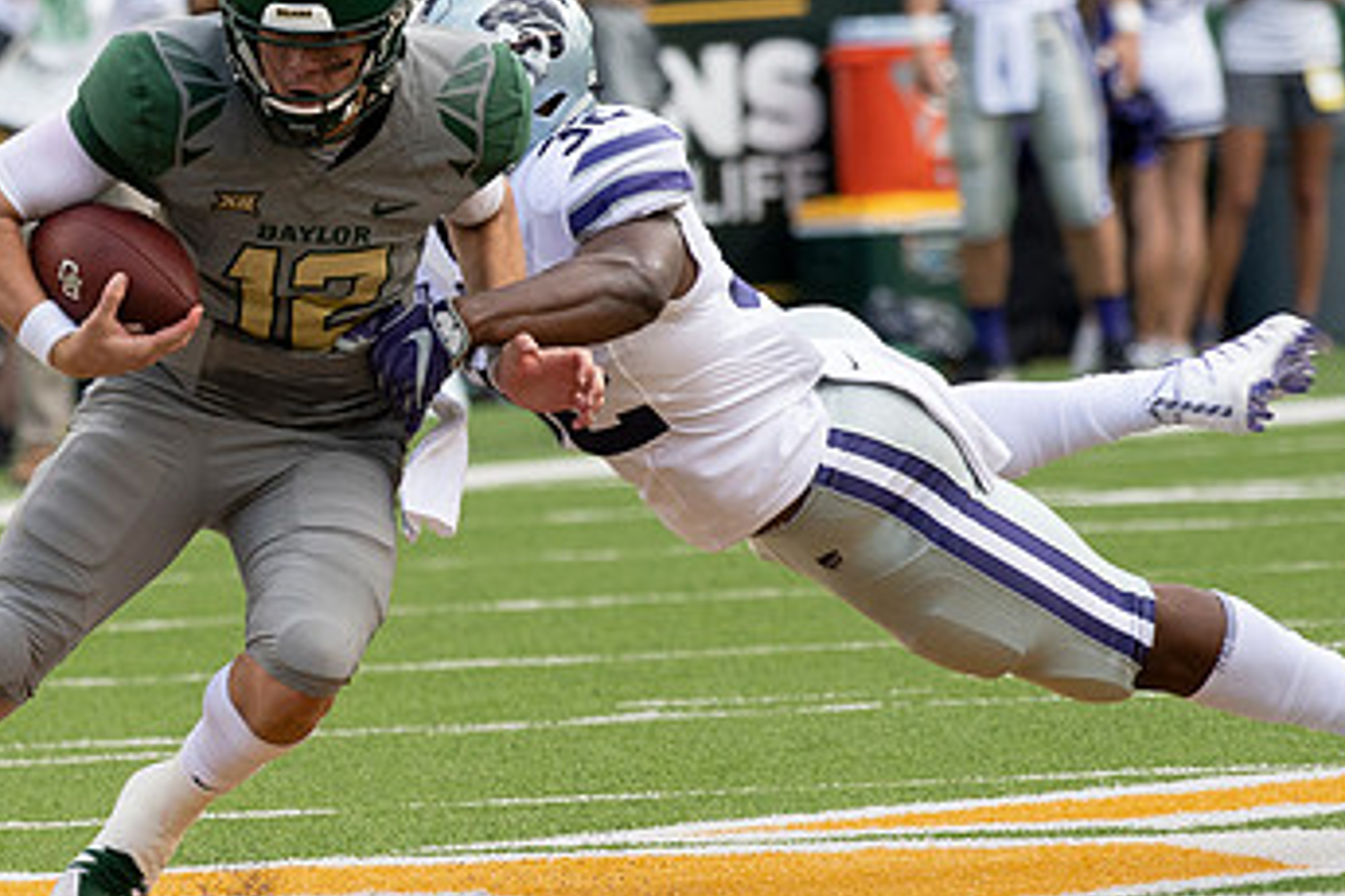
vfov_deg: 1.4
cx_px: 2
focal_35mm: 957
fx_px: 35752
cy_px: 502
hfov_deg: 2.2
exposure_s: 1/1000
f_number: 5.6
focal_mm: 310
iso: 720
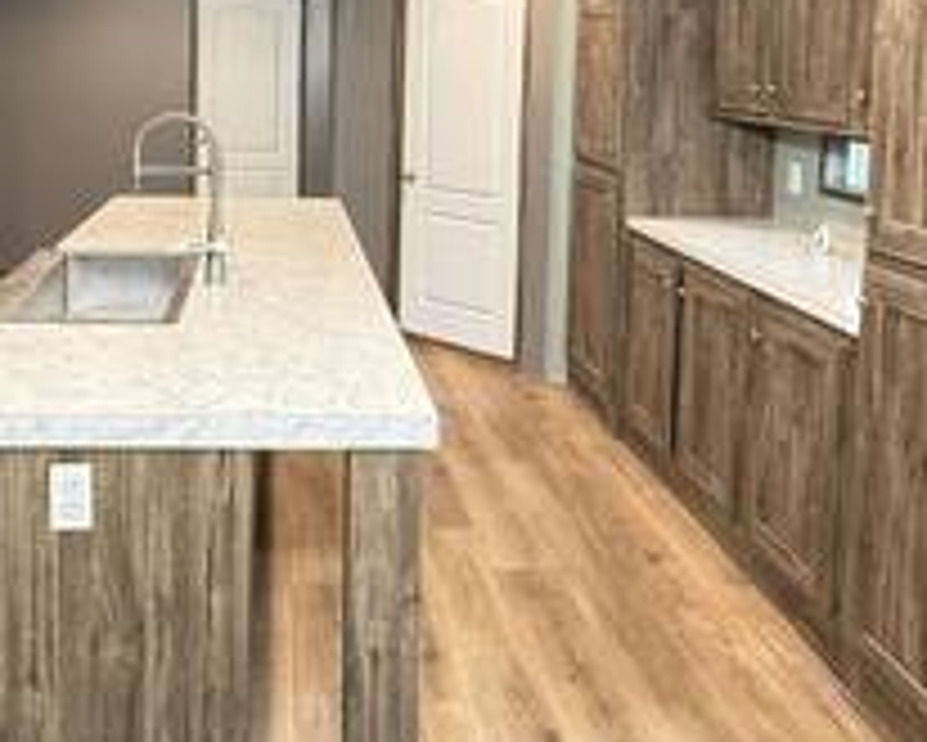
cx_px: 324
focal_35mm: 34
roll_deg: +0.5
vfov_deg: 41.0
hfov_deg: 52.0
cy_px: 117
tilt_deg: -0.1
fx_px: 933
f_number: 2.2
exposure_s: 1/60
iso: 500
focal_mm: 2.22
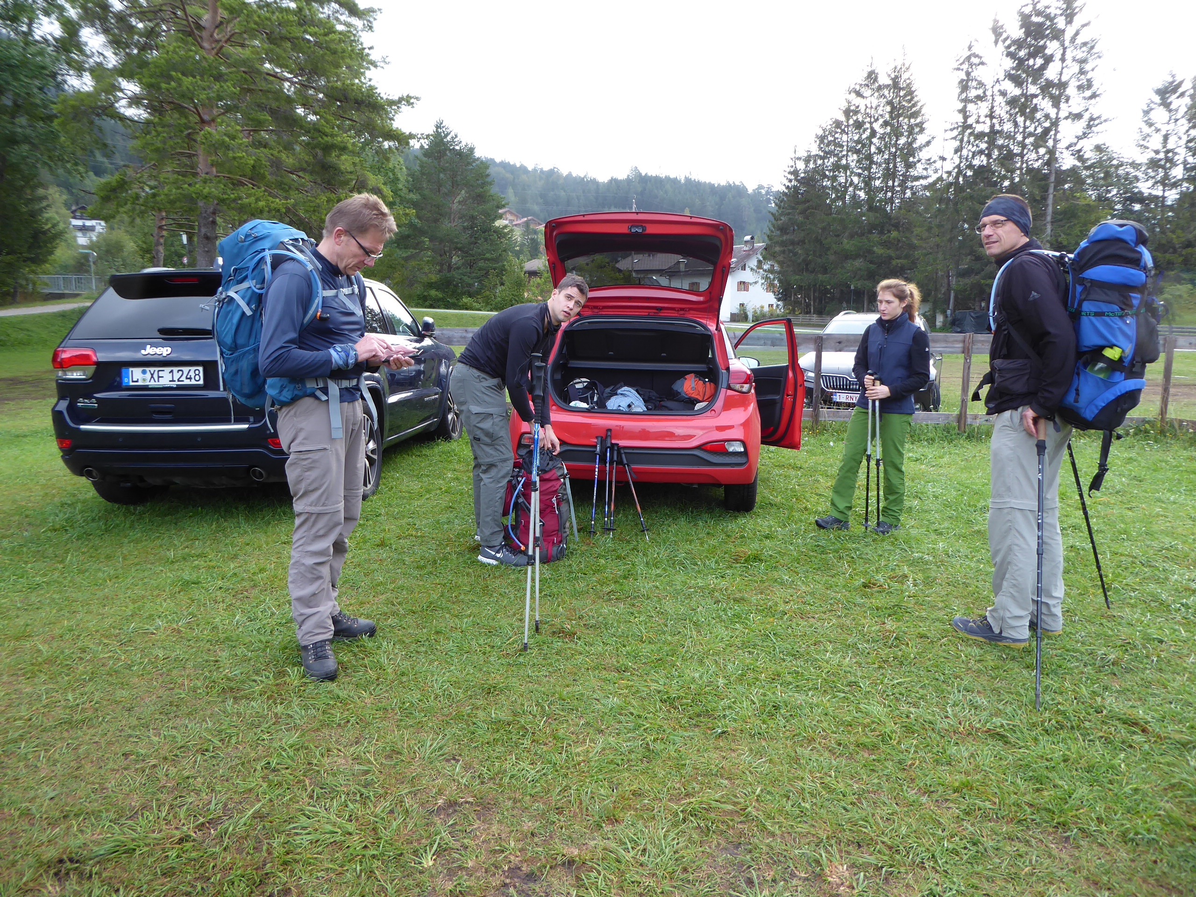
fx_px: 864
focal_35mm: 25
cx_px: 598
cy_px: 448
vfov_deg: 54.9
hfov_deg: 69.4
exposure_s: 1/80
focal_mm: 4.3
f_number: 3.3
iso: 80
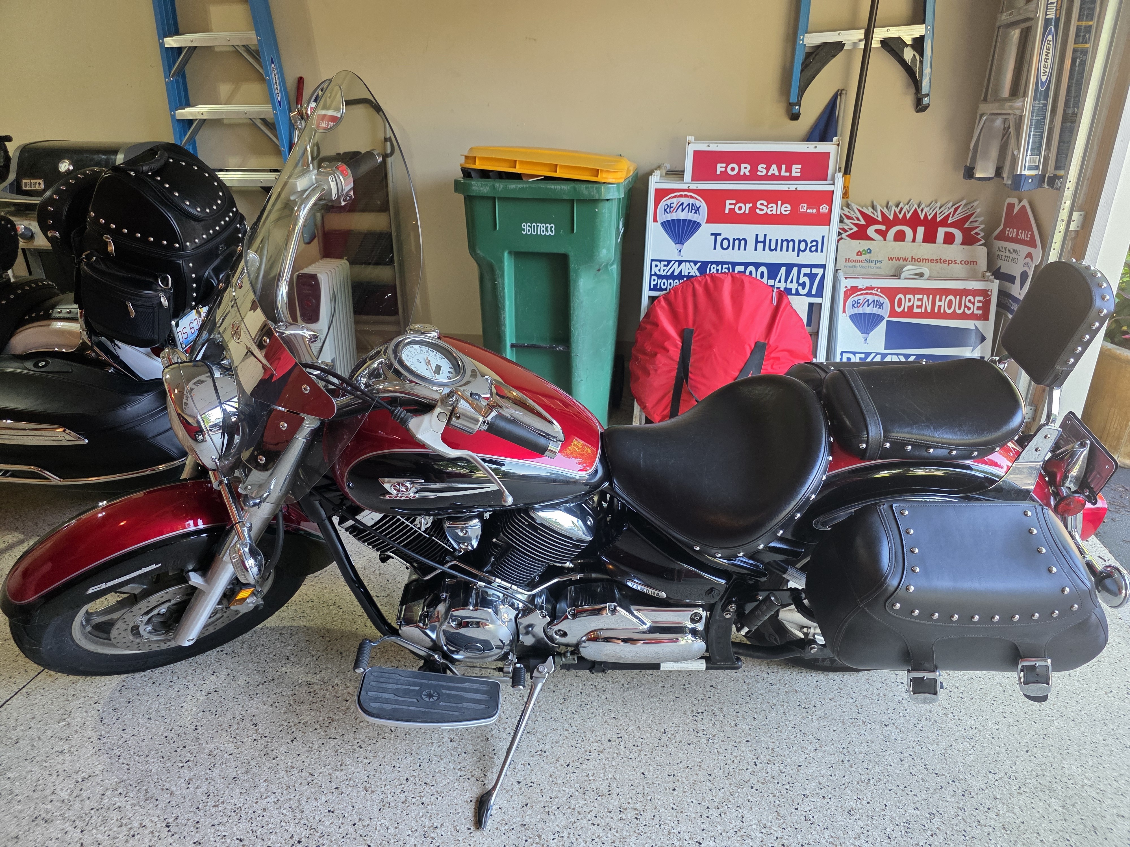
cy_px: 424
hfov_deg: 73.9
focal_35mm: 23
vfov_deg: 58.9
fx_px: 751
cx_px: 565
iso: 200
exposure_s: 1/180
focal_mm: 6.3
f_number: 1.7
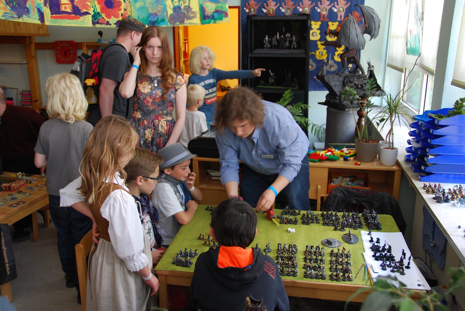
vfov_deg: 40.1
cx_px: 232
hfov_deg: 57.2
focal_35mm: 33
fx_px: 427
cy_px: 156
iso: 400
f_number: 3.8
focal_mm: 22
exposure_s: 1/30
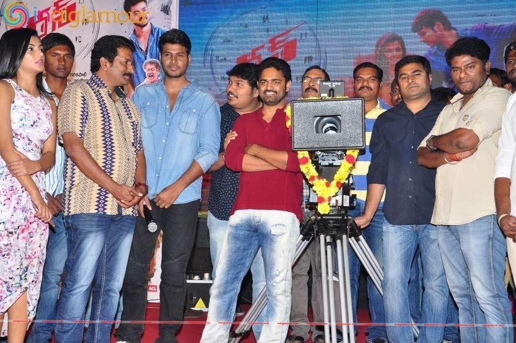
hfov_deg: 41.2
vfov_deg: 28.0
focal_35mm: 48
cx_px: 258
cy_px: 172
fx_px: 687
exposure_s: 1/125
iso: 640
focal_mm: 32
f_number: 8
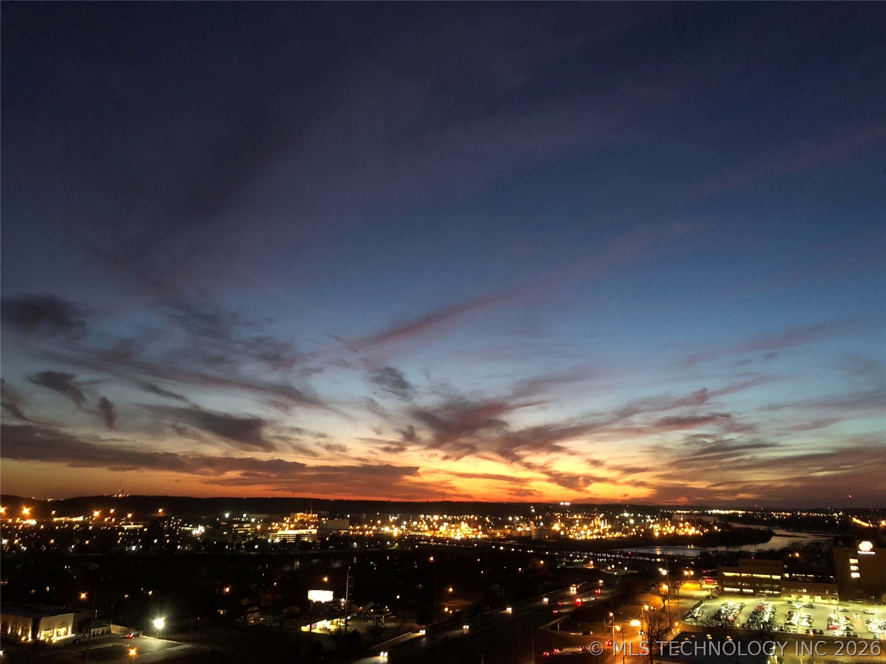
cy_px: 332
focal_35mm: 28
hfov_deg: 63.4
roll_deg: -1.3
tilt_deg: +14.0
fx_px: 717
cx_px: 443
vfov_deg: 49.7
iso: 100
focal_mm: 3.99
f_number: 1.8
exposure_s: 1/4
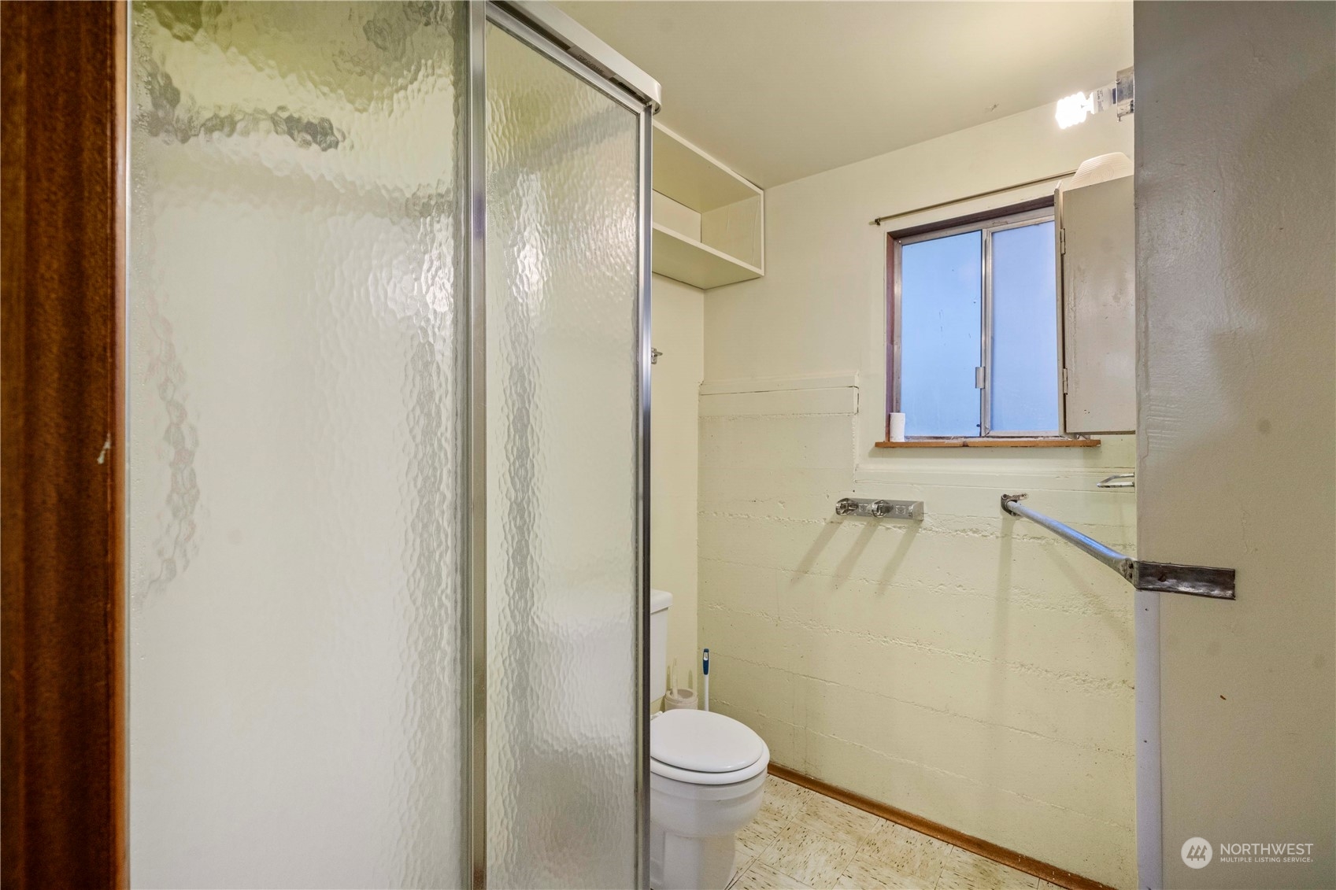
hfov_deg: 100.4
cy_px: 445
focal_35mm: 15
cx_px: 668
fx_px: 557
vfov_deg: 77.3
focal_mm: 15
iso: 250
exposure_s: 1/30
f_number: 6.7
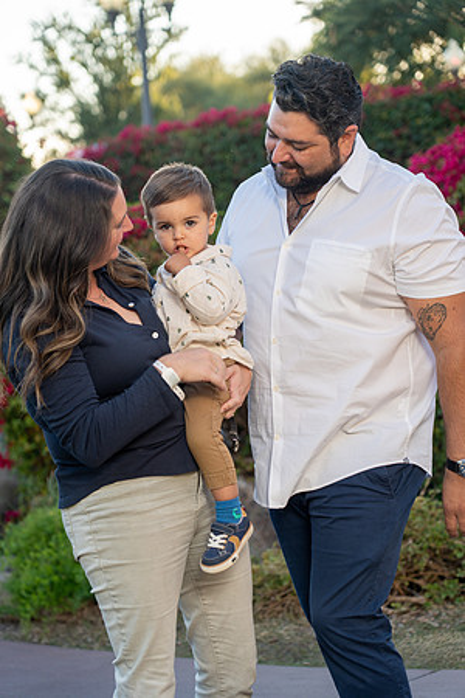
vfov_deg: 24.5
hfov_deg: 16.5
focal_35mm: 83
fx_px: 1608
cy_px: 349
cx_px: 232
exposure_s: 1/200
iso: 160
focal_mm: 83
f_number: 4
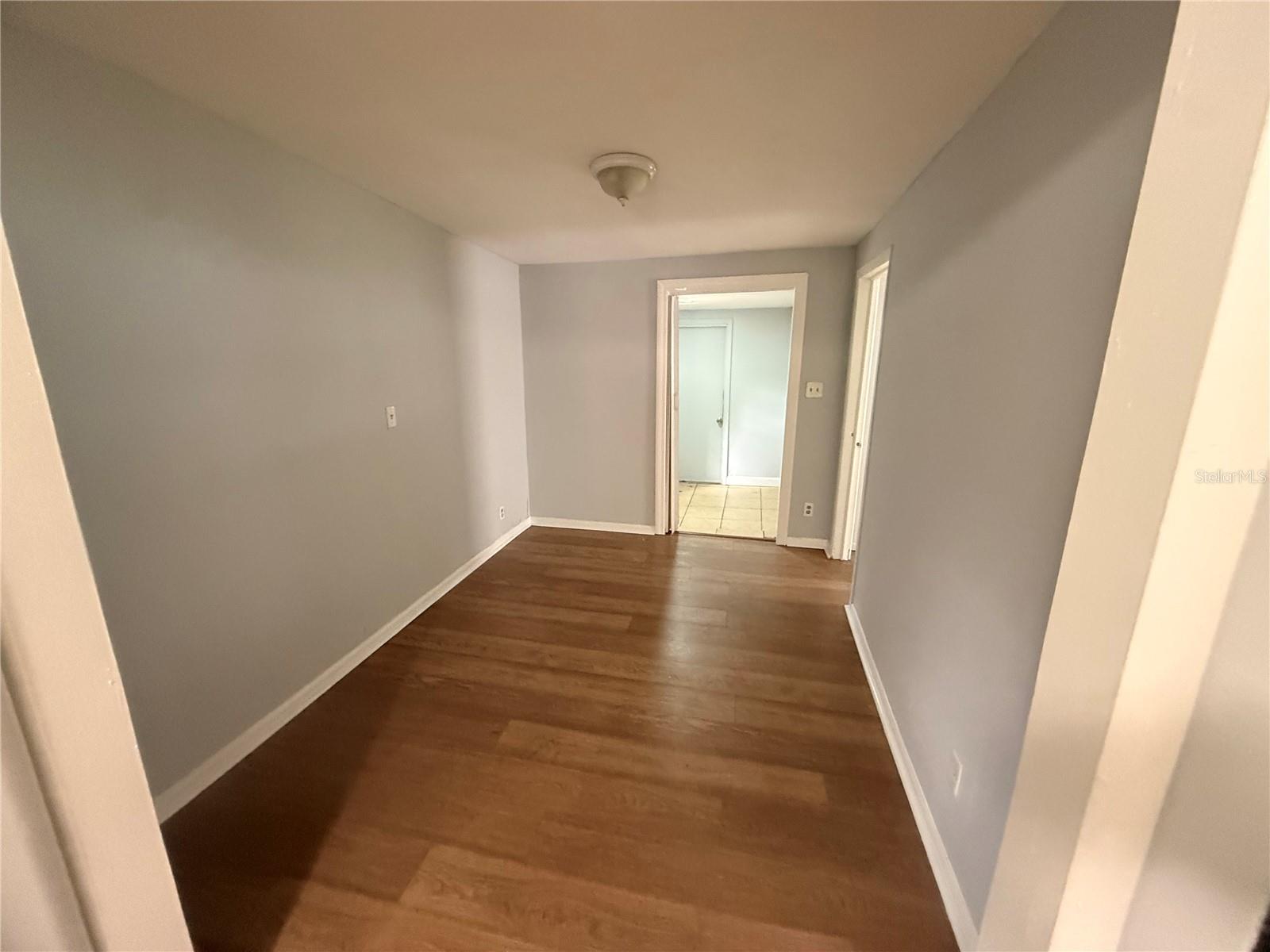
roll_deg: -0.6
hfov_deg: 102.1
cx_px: 635
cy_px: 476
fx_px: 514
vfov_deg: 85.7
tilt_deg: -13.4
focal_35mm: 14
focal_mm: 2.22
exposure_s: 1/60
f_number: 2.2
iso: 640
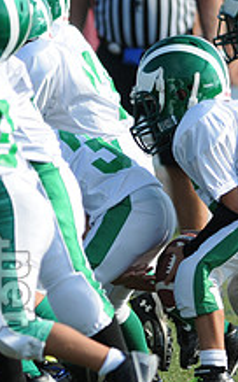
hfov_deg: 1.1
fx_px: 12668
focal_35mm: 1219
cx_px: -191
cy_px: 295
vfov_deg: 1.7
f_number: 4
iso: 200
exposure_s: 1/1250
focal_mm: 300
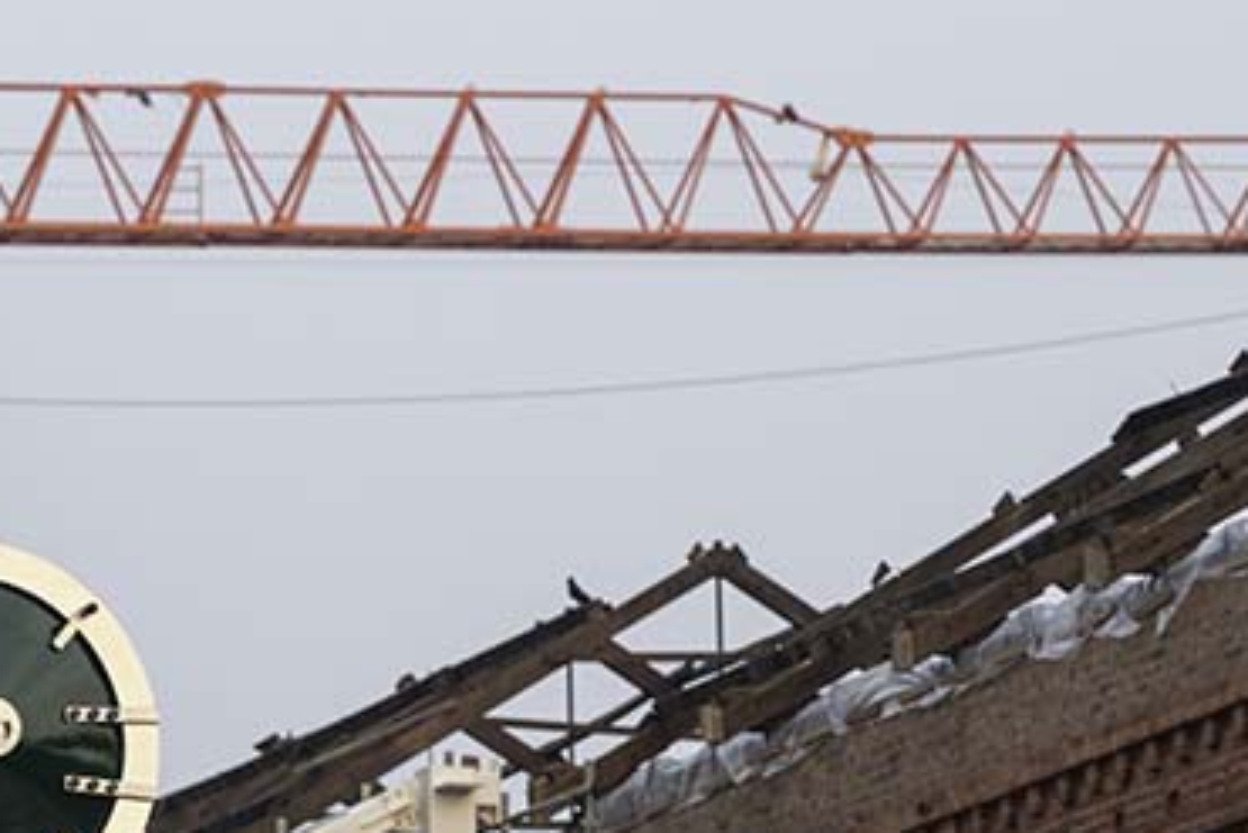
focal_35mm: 519
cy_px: 502
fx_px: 17998
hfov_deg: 4.0
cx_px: -71
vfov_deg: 2.7
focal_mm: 200
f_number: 5.6
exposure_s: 1/250
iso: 180
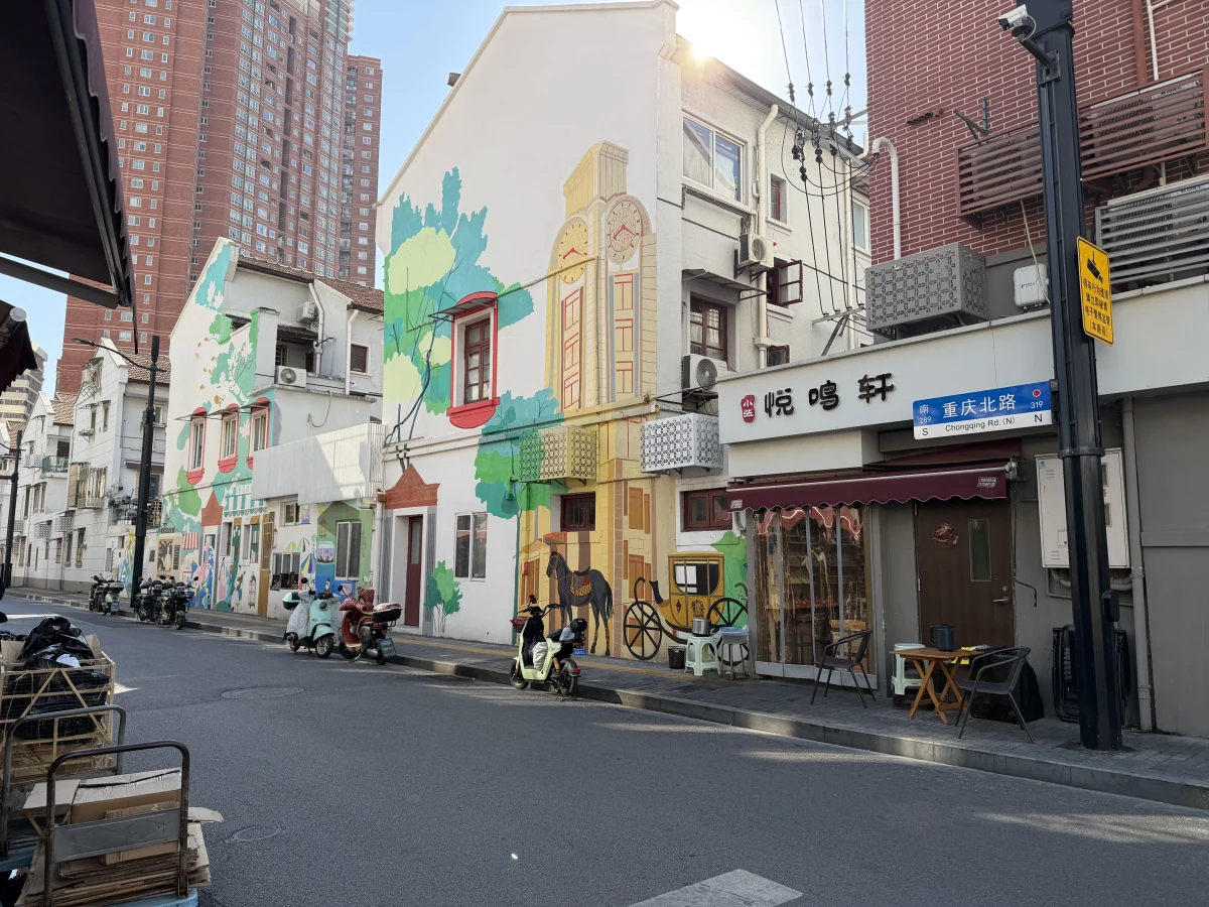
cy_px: 454
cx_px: 604
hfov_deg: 71.6
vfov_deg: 56.8
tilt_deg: +7.1
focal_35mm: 24
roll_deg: -0.7
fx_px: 838
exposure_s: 1/1522
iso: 80
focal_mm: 6.76
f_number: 1.78
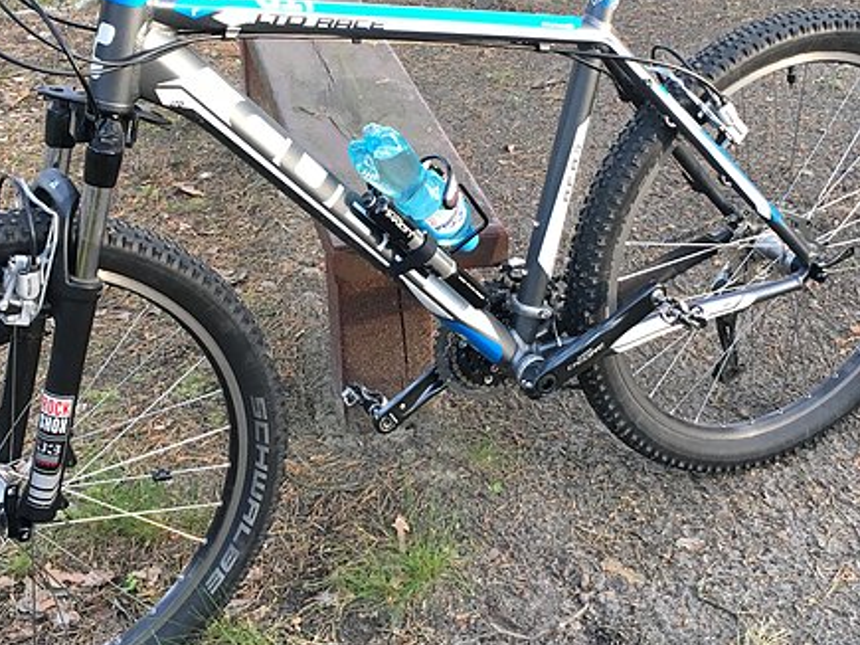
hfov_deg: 32.2
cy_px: 252
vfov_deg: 24.4
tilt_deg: -28.7
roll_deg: -0.3
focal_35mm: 60
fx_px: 1490
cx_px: 423
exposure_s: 1/33
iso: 32
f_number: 2.2
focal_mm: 4.15
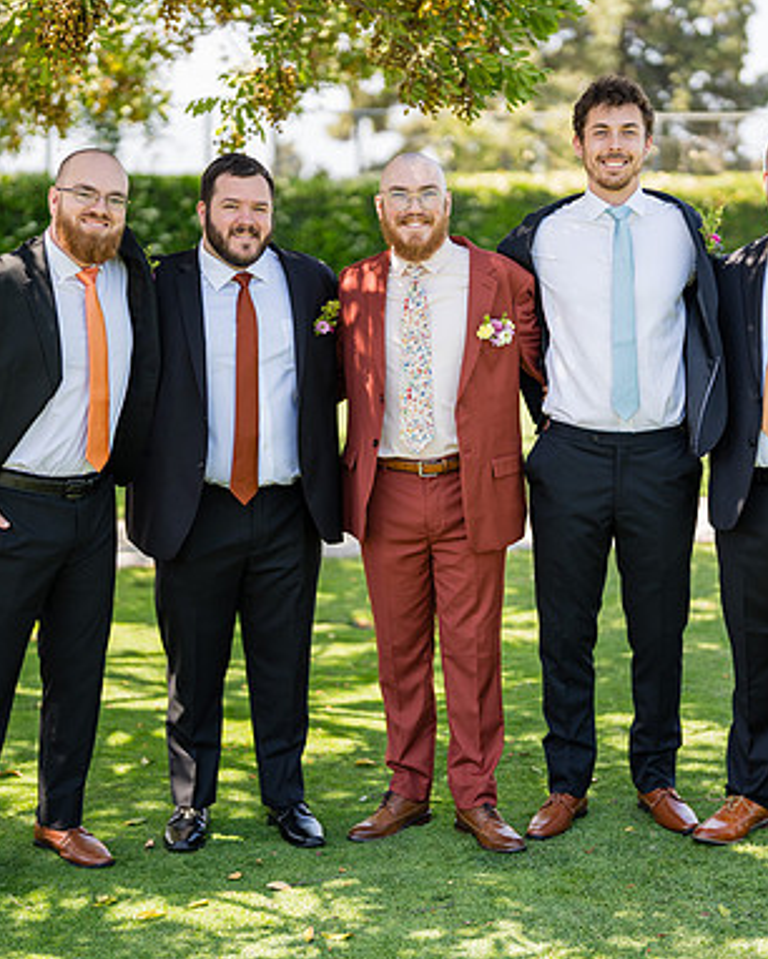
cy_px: 492
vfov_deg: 26.0
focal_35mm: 73
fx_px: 2072
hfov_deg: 21.0
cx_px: 421
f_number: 1.2
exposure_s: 1/2000
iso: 100
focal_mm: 50
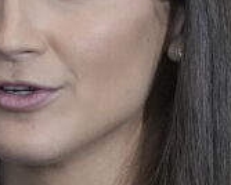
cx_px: 6
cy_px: 194
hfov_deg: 2.6
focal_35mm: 753
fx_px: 5154
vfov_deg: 2.1
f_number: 3.5
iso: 5000
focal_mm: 131
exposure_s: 1/400
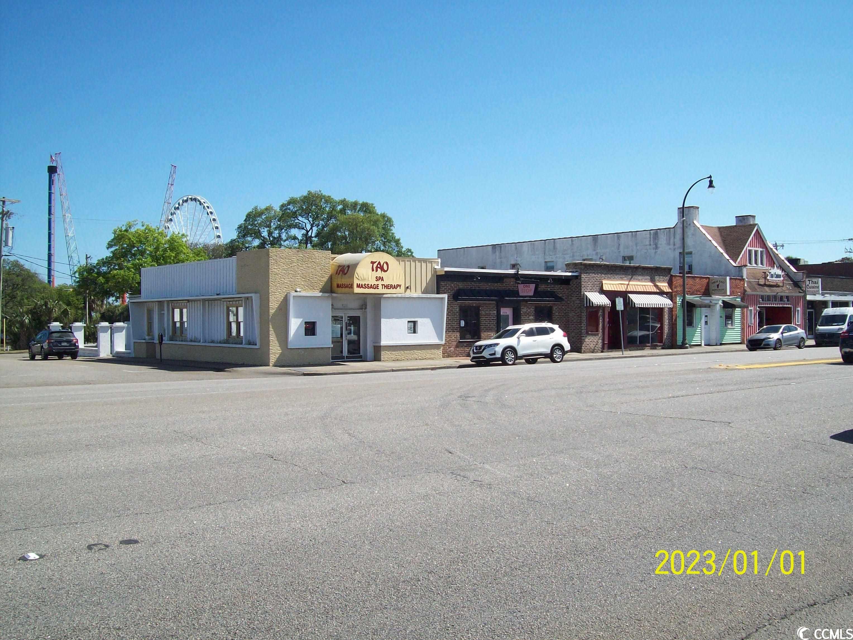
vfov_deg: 39.7
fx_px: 887
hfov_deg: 51.4
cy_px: 320
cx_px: 426
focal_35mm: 36
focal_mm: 6
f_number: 4.8
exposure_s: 1/564
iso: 80
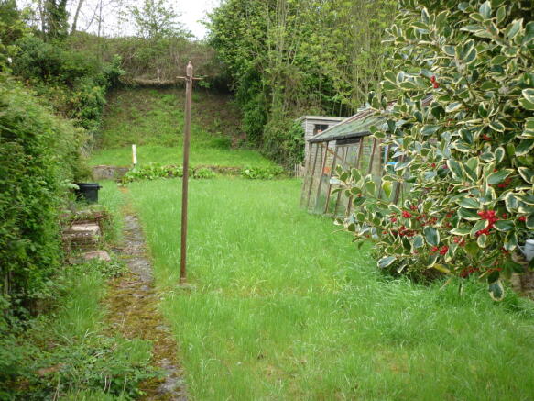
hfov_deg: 55.4
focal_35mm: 33
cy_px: 200
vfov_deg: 42.9
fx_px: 509
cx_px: 267
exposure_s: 1/50
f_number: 2.8
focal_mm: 5.5
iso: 100
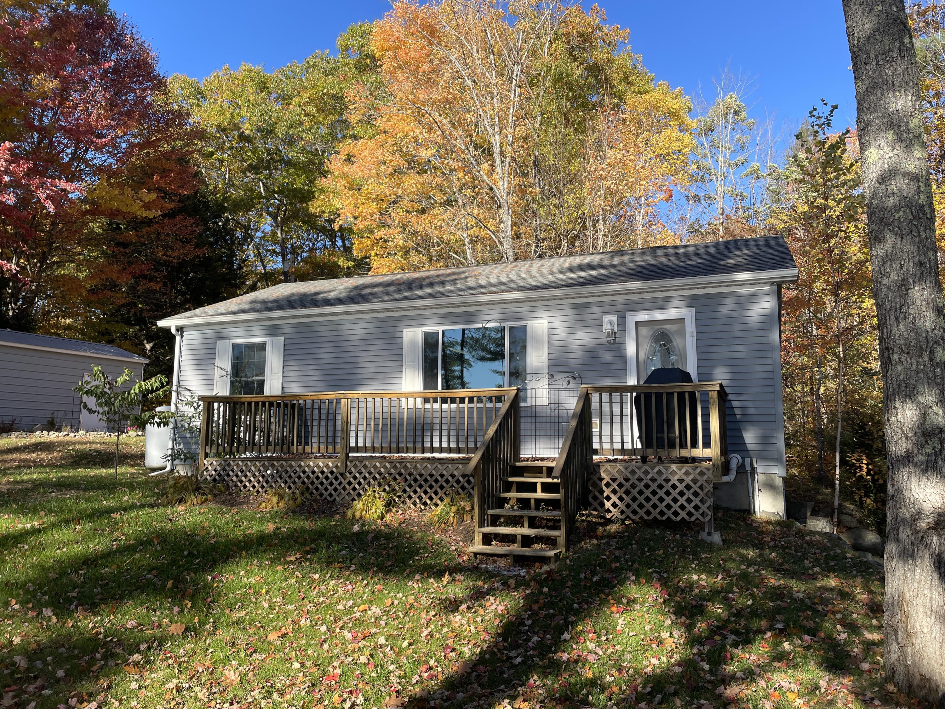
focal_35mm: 26
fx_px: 710
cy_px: 354
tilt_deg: +7.2
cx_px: 472
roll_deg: -0.1
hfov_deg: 67.3
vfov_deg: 53.1
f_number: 1.6
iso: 32
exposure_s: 1/1401
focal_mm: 4.2
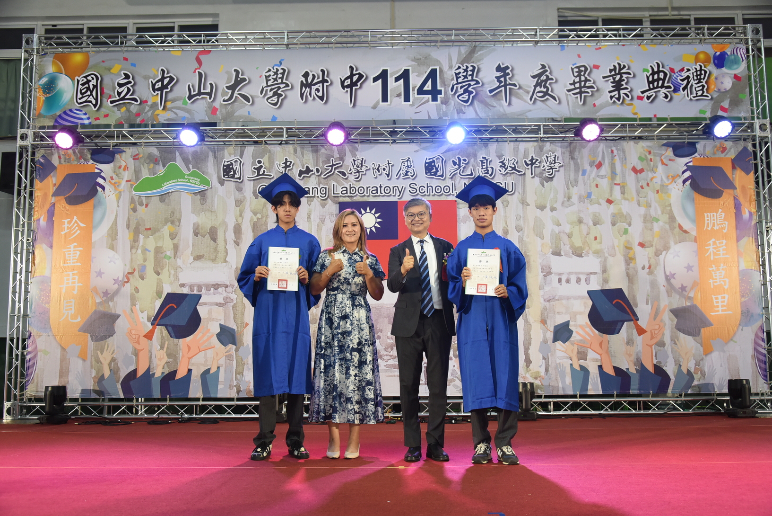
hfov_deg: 60.3
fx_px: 665
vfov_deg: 42.4
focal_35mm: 31
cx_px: 386
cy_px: 258
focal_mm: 31
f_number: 5.6
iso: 1600
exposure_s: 1/100
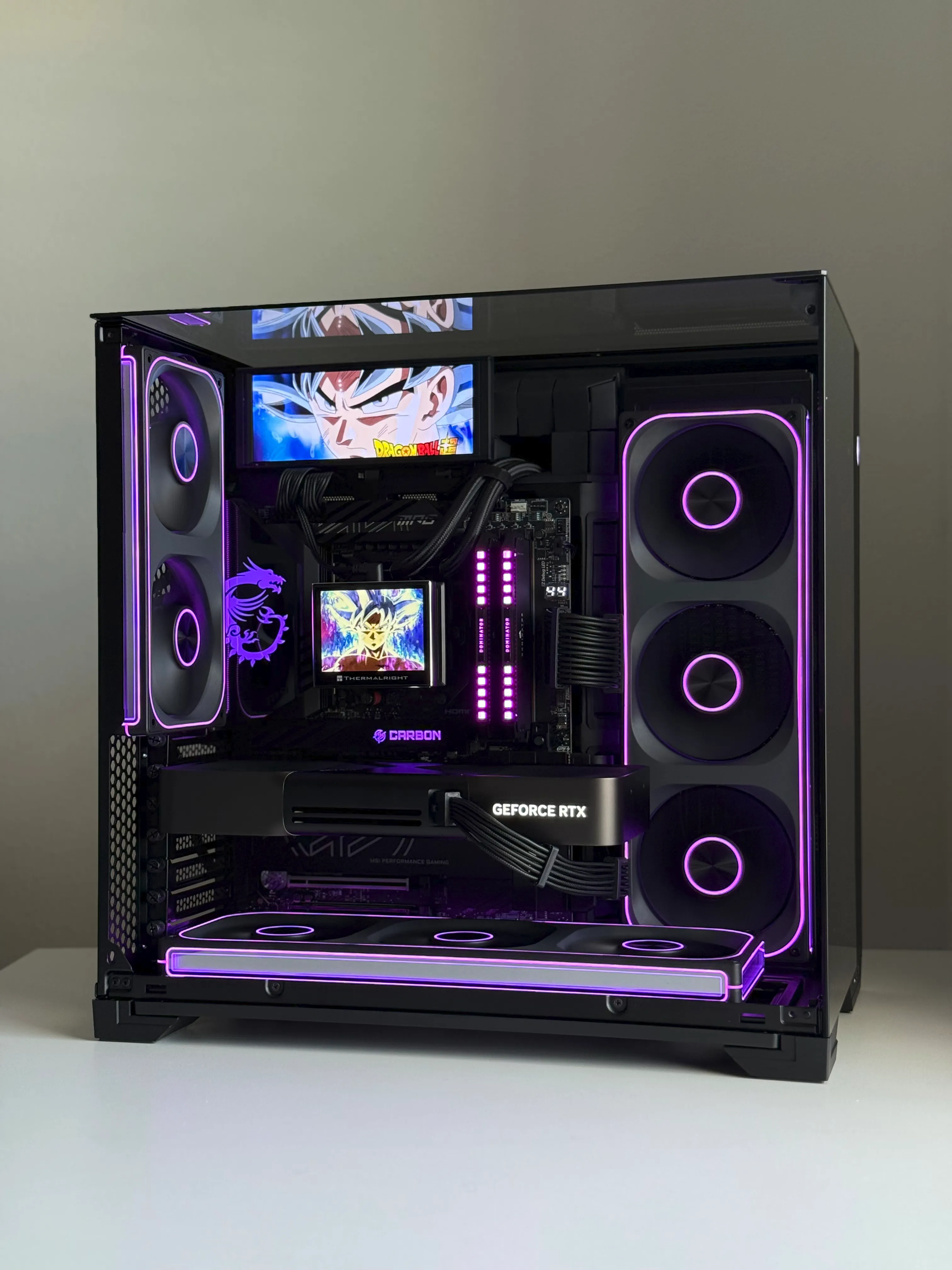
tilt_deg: +0.6
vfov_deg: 39.7
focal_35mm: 48
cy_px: 635
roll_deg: -0.3
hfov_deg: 30.3
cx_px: 476
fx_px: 1760
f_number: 1.78
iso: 200
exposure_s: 1/59
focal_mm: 6.76
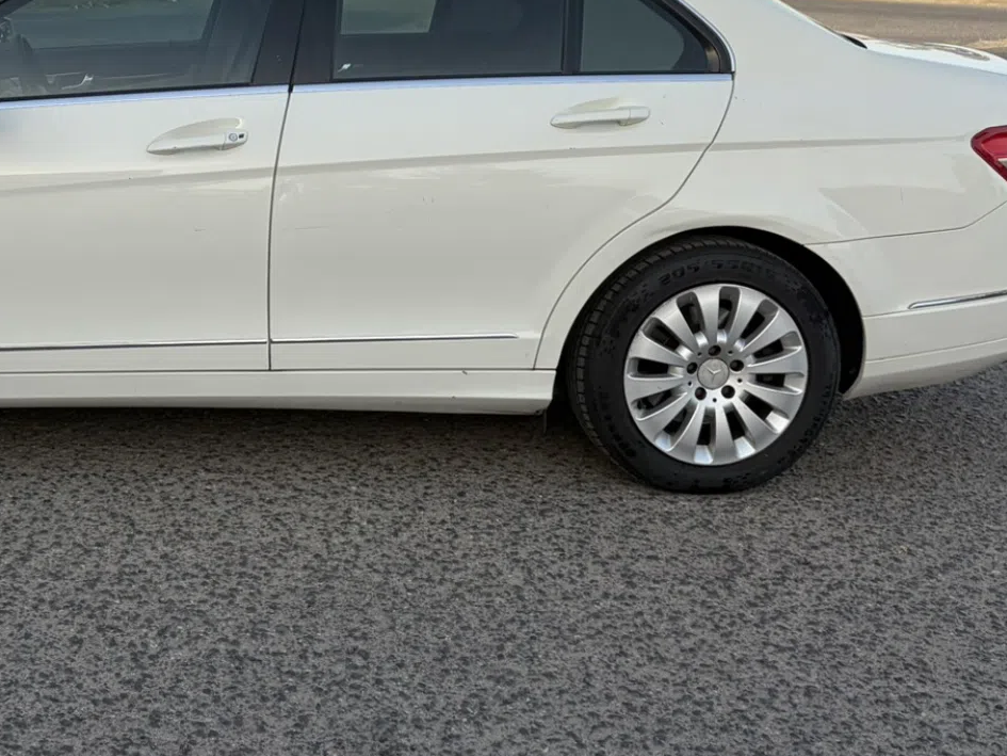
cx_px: 159
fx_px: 1600
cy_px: 207
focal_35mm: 55
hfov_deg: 33.6
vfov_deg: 26.3
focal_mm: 5.96
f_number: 1.6
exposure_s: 1/1081
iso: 50
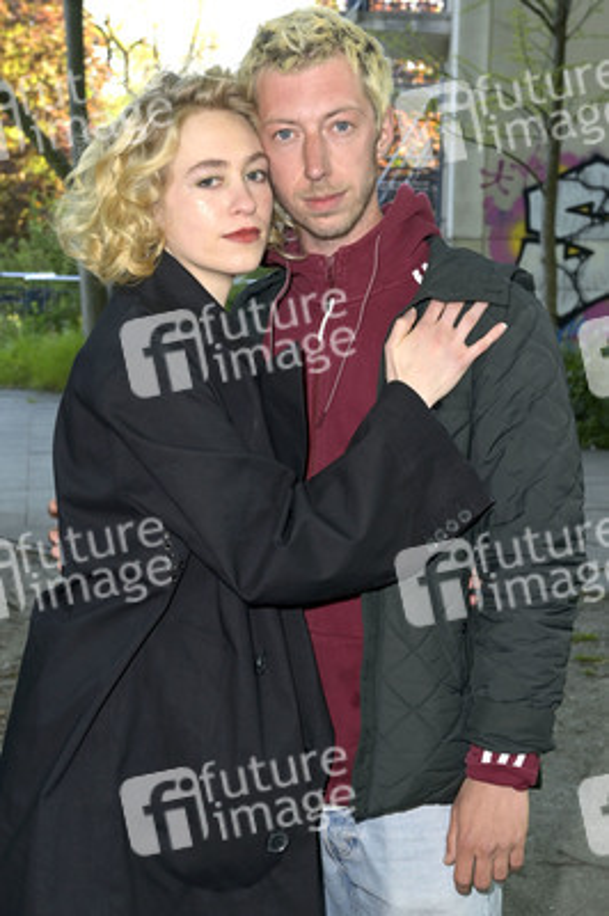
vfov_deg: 41.1
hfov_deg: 28.0
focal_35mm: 48
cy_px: 458
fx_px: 1220
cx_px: 304
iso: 640
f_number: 6.3
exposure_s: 1/100
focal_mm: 48
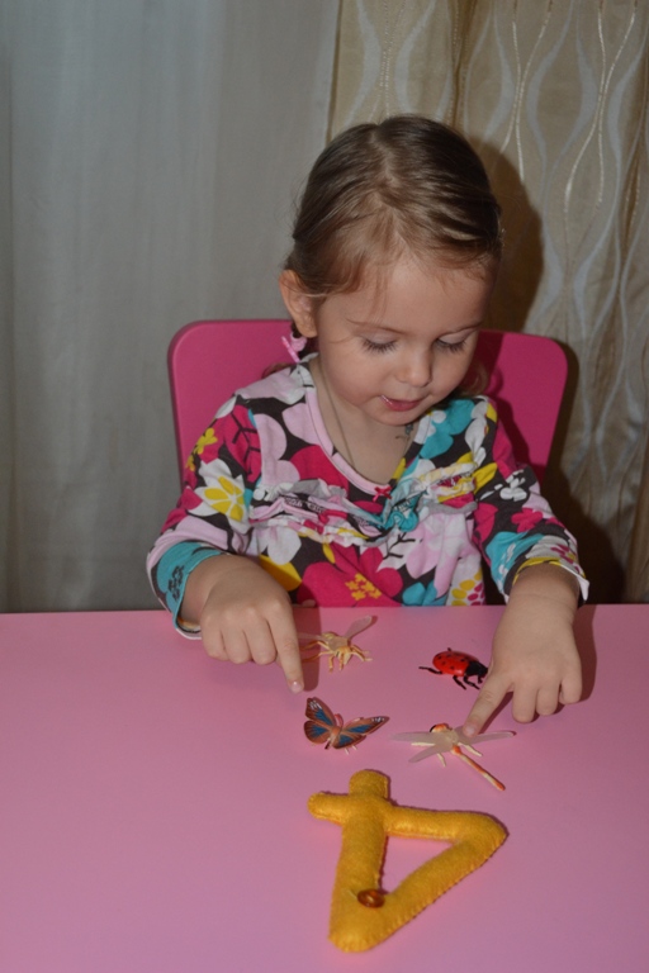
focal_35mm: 36
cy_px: 486
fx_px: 973
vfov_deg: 53.1
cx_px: 324
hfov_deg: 36.9
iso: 900
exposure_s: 1/60
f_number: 4
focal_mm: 24
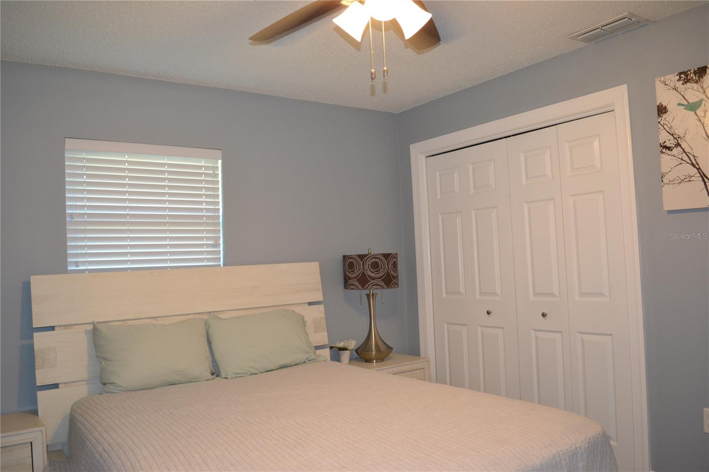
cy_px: 236
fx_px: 532
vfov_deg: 47.9
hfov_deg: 67.4
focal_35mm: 27
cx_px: 354
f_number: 3.5
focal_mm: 18
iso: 1000
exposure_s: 1/60
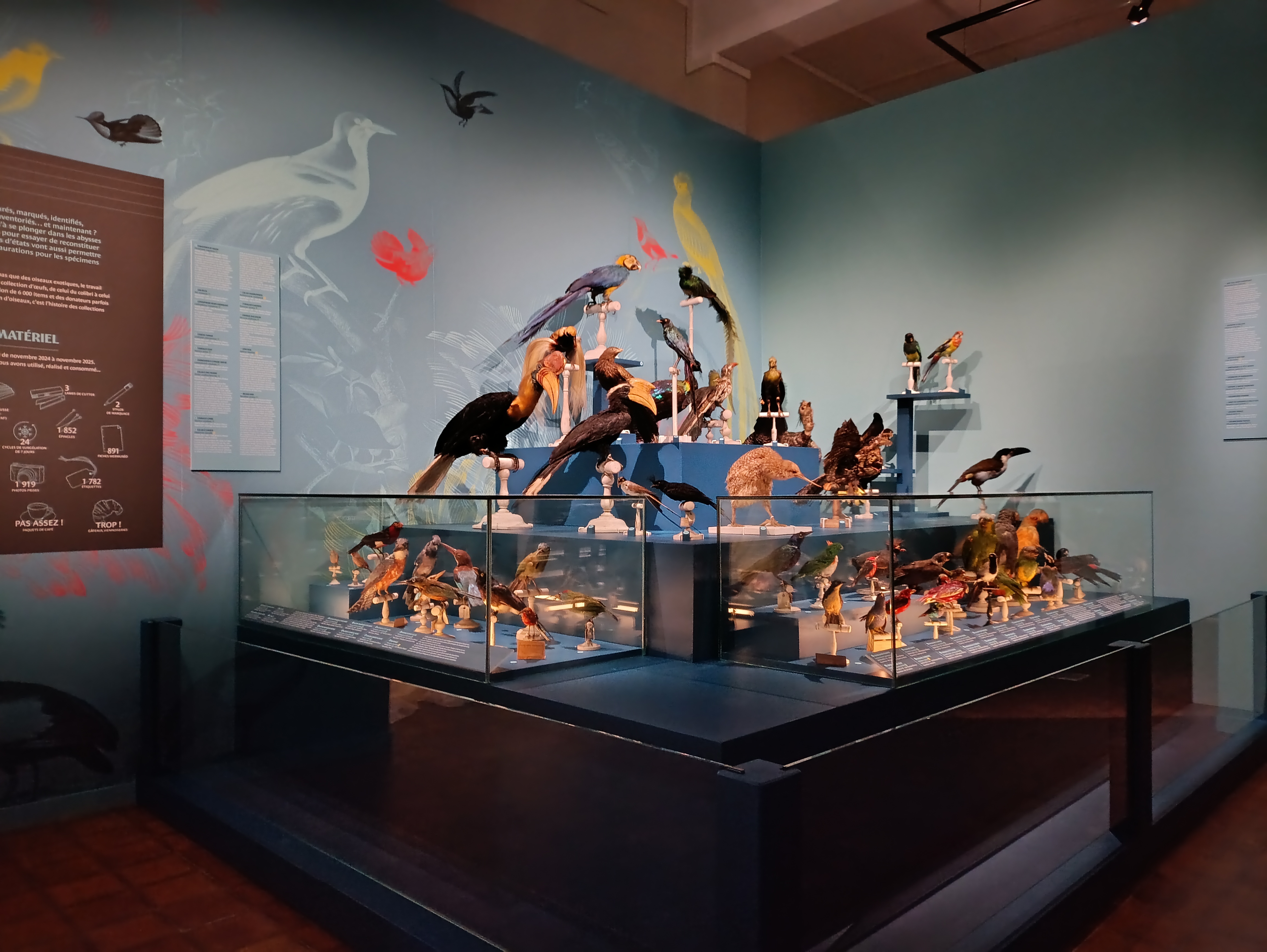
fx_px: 915
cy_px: 476
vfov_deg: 54.9
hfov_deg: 69.4
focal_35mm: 25
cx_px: 634
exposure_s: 1/20
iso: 2500
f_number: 1.7
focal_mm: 4.71
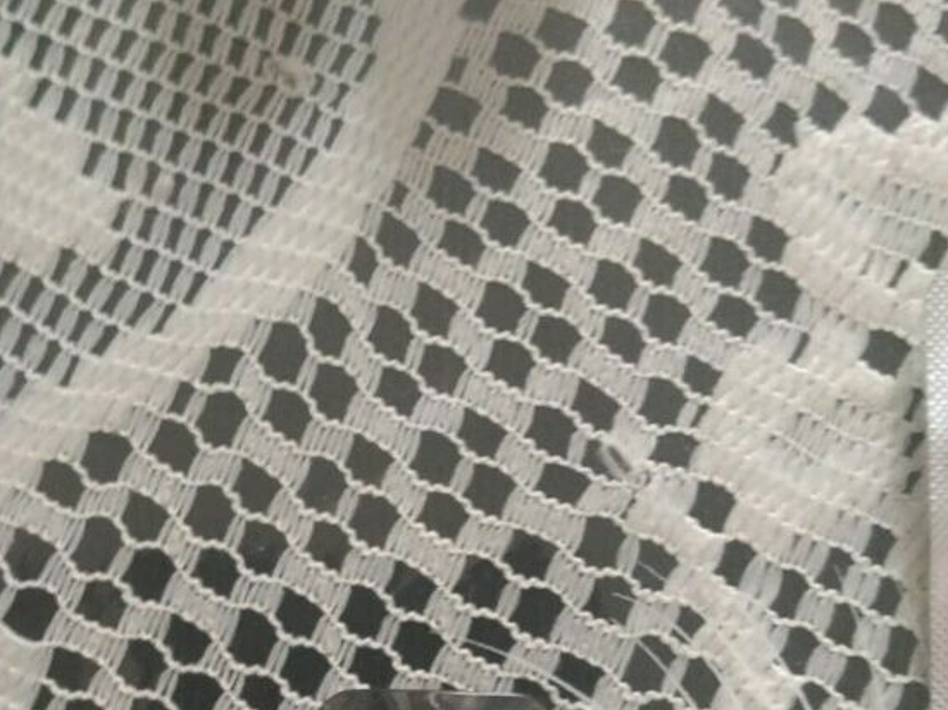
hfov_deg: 35.3
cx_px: 340
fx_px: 1478
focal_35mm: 54
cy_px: 591
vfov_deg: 26.4
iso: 500
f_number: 1.8
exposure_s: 1/25
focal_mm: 3.96
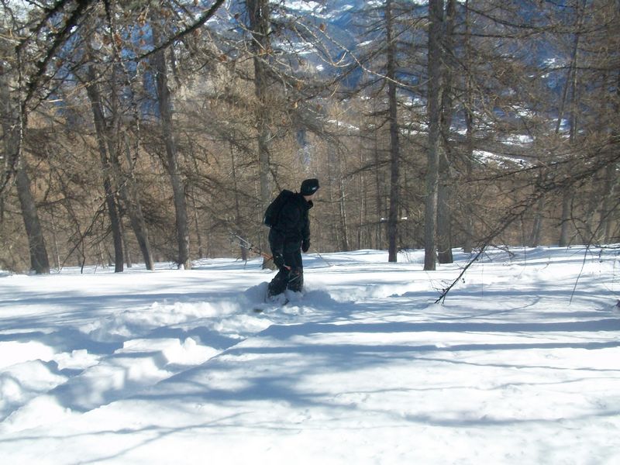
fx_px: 609
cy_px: 232
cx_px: 310
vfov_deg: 41.8
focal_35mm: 34
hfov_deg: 54.0
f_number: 5.5
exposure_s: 1/320
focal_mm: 5.7
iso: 80
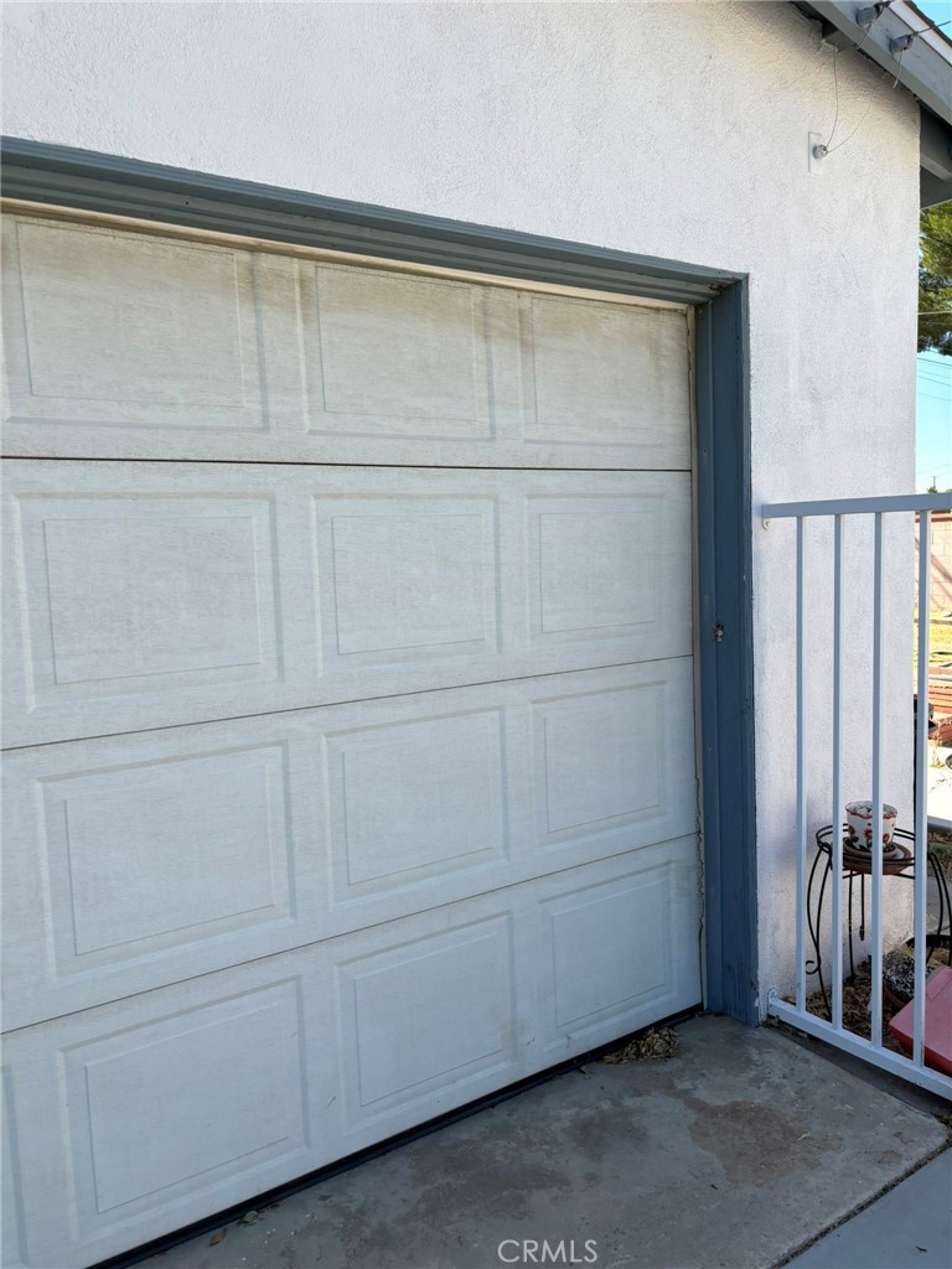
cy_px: 634
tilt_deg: -2.8
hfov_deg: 53.1
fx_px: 953
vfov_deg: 67.3
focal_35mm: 26
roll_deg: -0.2
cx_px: 476
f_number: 1.6
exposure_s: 1/1543
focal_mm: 5.96
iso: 50
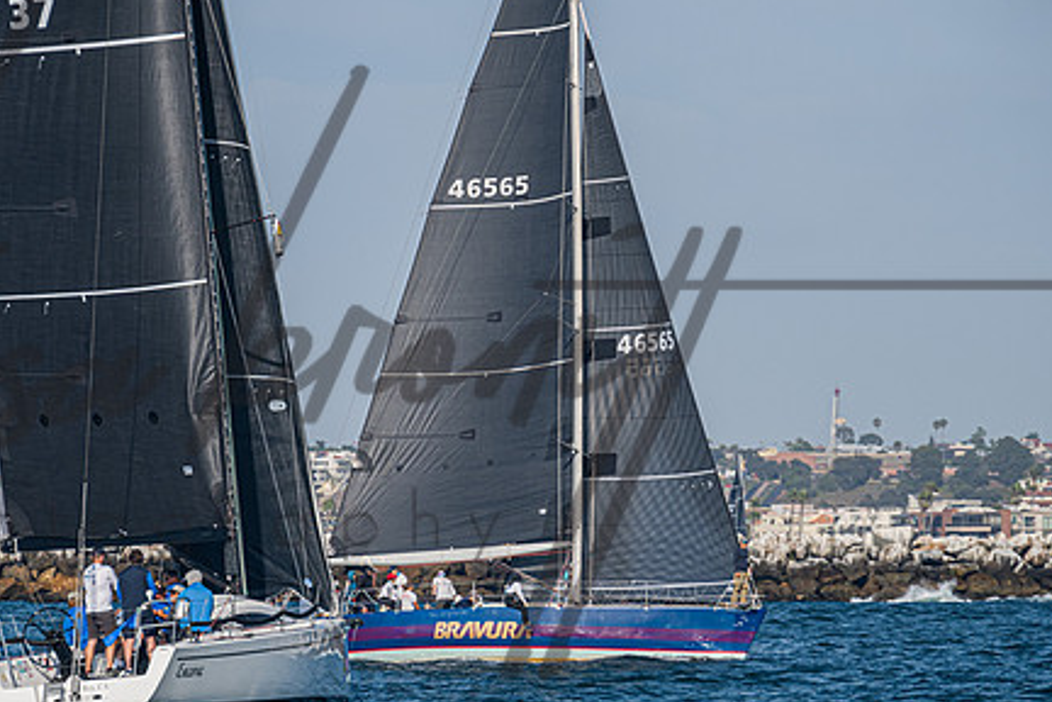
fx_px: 7510
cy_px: 373
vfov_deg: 5.3
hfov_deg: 8.0
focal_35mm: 257
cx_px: 411
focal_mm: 160
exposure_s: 1/1000
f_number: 6.3
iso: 400
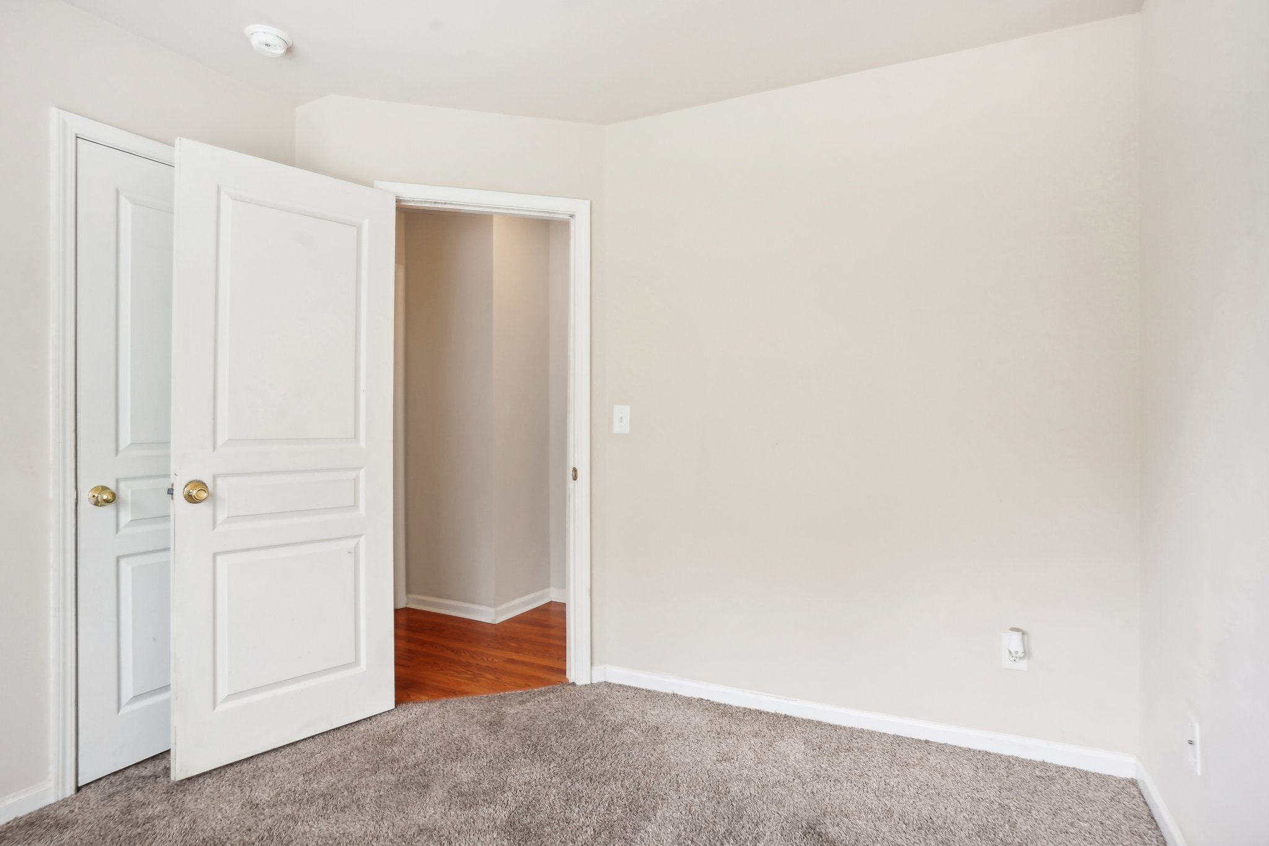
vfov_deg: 67.4
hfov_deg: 90.0
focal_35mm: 18
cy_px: 423
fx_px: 634
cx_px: 634
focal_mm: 18
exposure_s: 1/15
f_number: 8
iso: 400
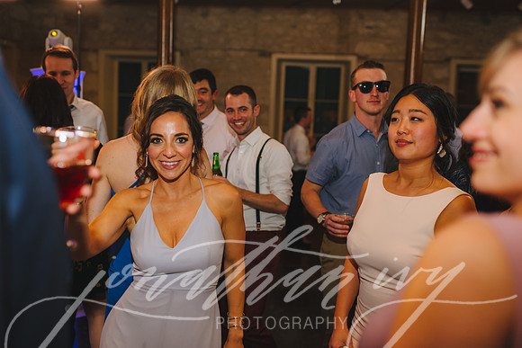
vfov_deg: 37.9
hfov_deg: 54.4
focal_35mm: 35
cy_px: 174
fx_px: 508
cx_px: 261
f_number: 2.5
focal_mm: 35
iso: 800
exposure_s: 1/200
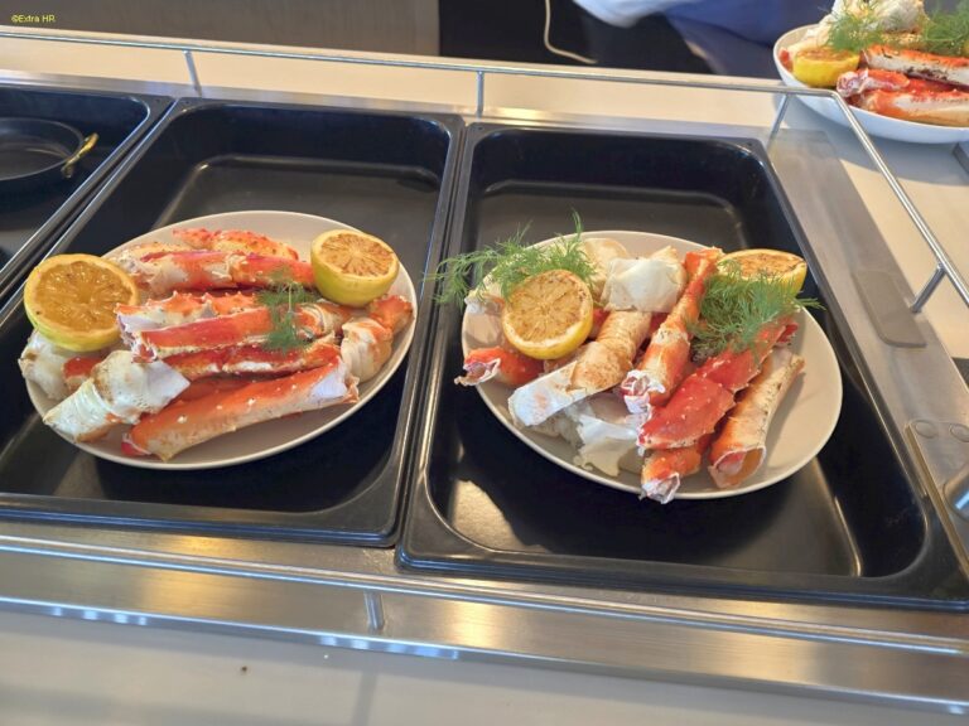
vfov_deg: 58.9
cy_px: 363
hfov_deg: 73.9
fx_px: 644
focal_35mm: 23
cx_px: 484
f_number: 1.7
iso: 400
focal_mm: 6.3
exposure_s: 1/31
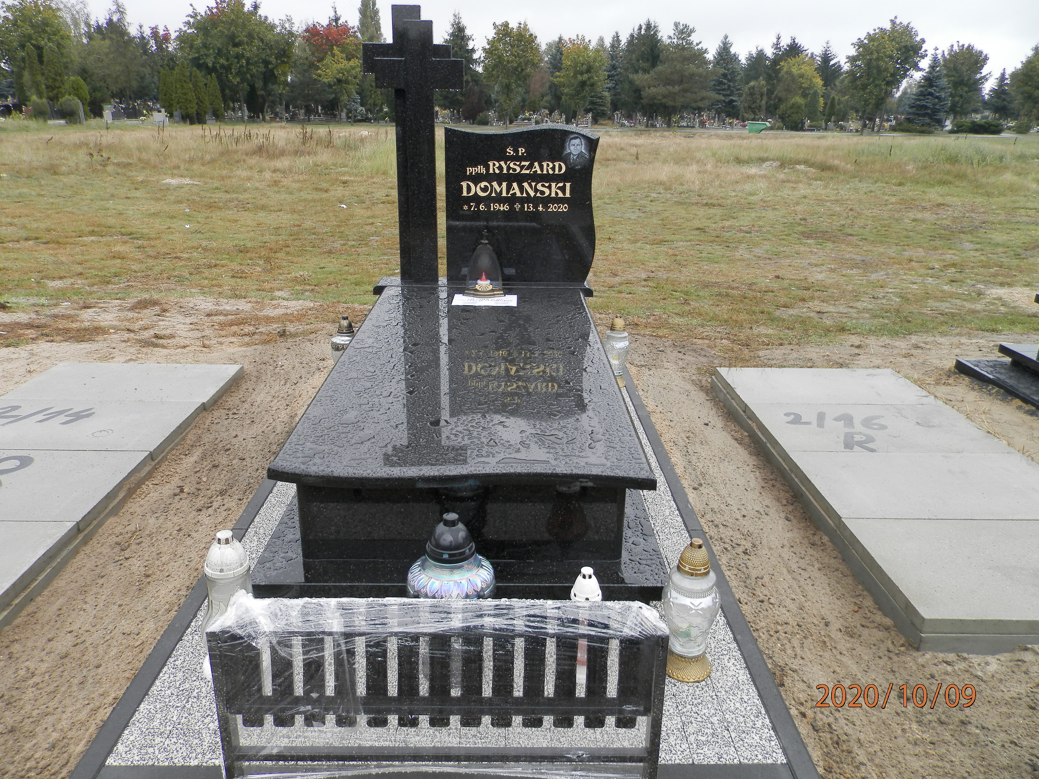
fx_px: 750
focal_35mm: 25
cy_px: 390
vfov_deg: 54.9
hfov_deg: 69.4
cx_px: 520
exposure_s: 1/80
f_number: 3.1
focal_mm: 4.5
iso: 80
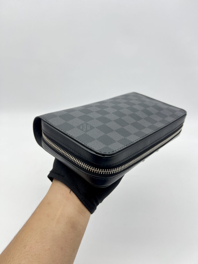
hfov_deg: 53.1
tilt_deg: -31.8
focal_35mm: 26
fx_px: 198
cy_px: 132
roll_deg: +0.5
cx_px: 99
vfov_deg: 67.3
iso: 32
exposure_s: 1/100
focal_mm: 5.7
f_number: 1.5
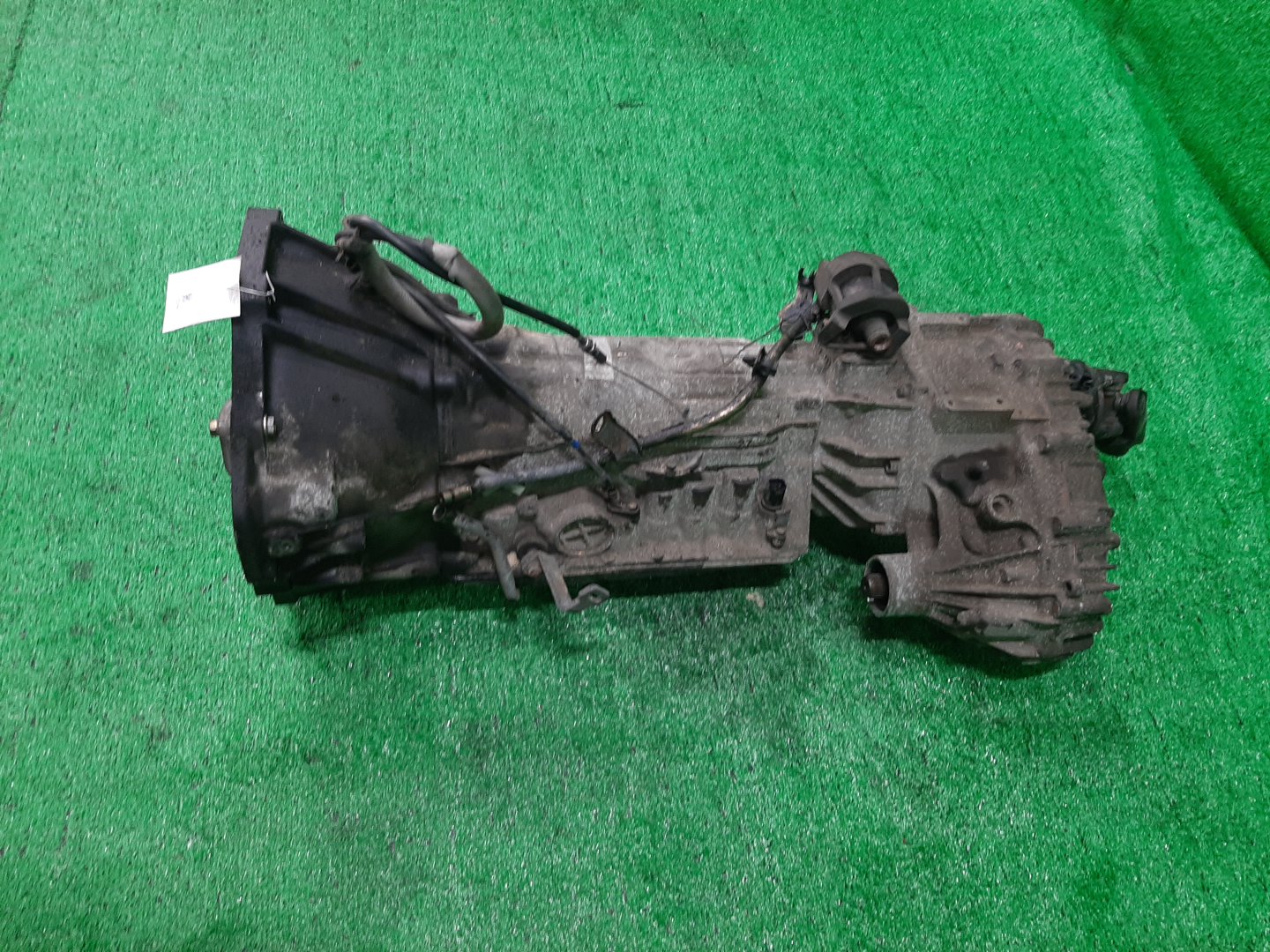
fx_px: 954
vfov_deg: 53.1
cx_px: 635
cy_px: 476
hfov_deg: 67.3
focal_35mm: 26
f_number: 1.7
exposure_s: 1/50
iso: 92
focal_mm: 3.93
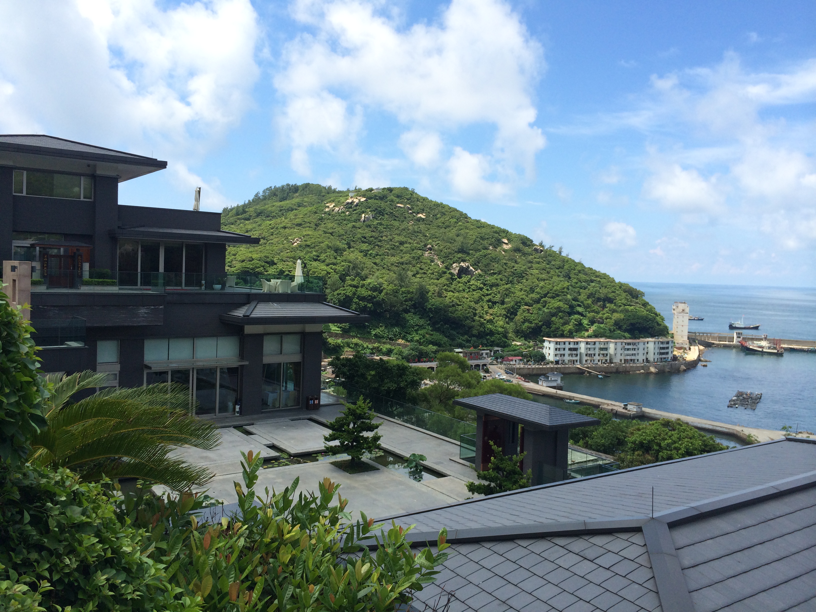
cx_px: 408
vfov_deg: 46.8
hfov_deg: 60.0
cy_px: 306
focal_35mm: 30
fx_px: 707
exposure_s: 1/1642
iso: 32
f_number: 2.2
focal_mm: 4.12
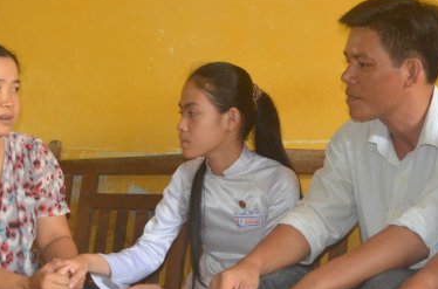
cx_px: 291
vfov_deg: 17.0
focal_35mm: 80
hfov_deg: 25.3
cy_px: 137
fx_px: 970
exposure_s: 1/60
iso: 1400
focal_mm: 30
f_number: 4.5
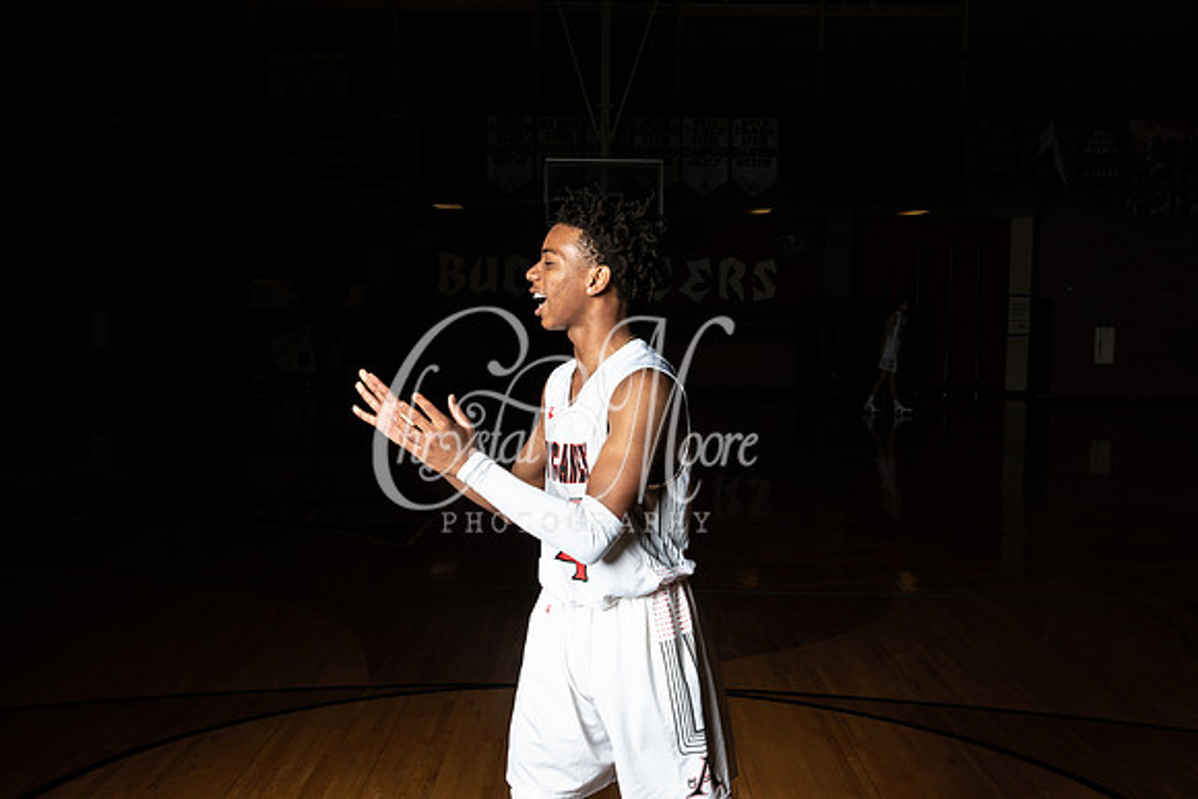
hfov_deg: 43.6
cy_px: 400
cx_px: 599
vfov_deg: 29.9
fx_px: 1498
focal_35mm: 45
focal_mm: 45
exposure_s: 1/200
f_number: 14
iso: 320
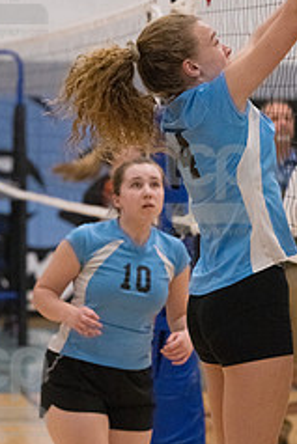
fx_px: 3386
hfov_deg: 5.0
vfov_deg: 7.5
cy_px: 185
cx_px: 209
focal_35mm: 274
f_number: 4.5
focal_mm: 145
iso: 8000
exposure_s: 1/1000
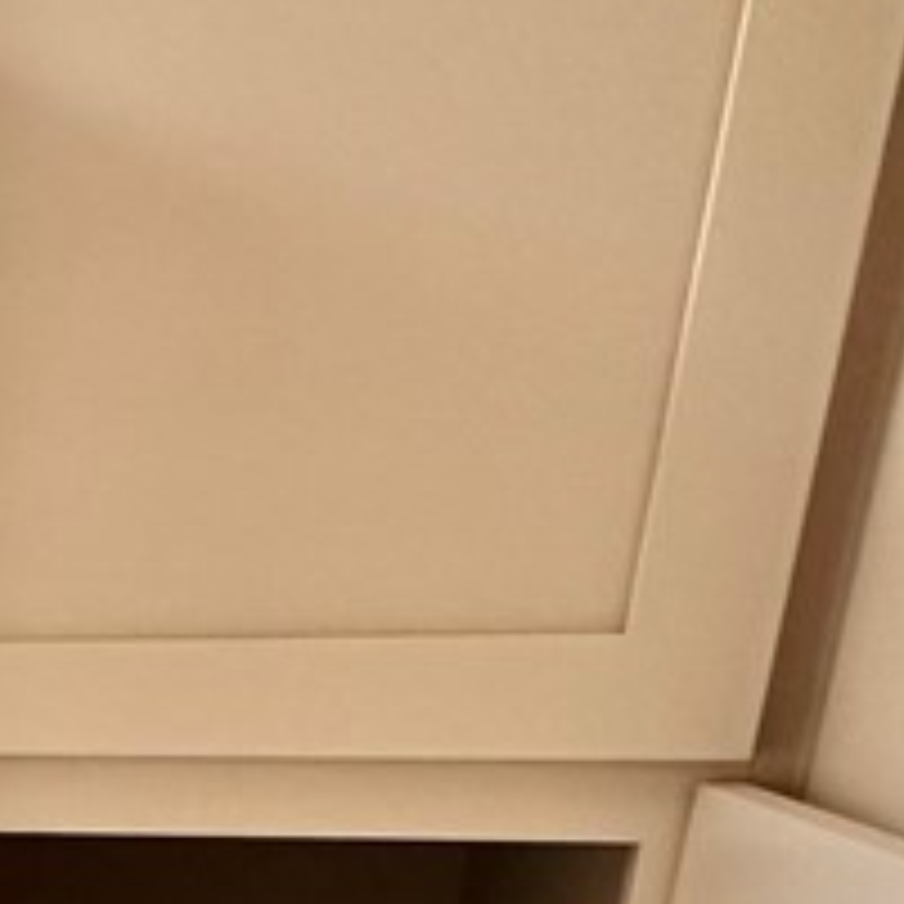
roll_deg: +2.5
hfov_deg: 19.9
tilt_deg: -18.6
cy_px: 1174
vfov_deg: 24.0
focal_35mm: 63
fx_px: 1861
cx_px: -729
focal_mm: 2.22
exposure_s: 1/99
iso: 160
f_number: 2.2
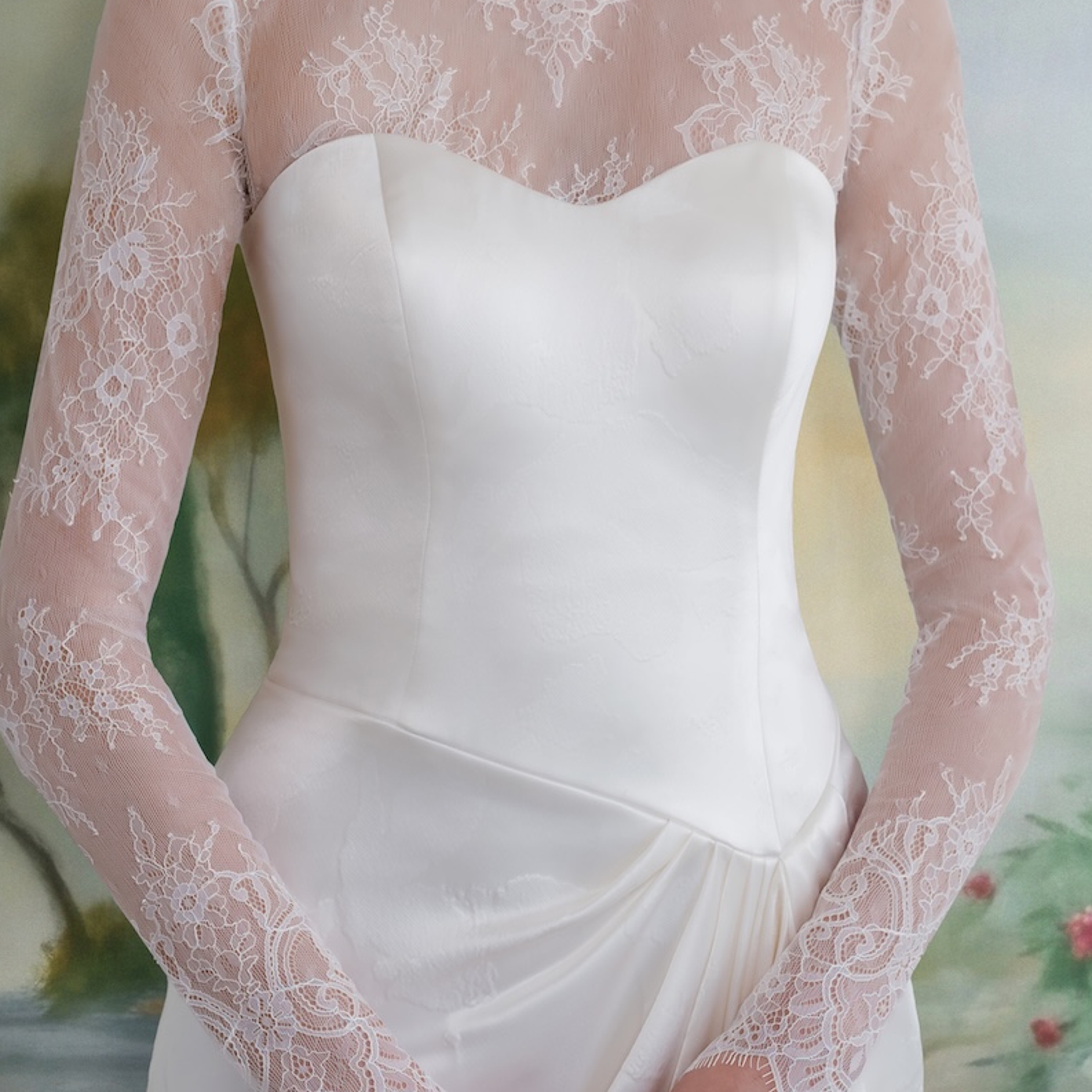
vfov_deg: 22.8
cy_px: 233
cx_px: 623
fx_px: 2677
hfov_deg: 23.0
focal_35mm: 75
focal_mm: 35
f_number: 3.5
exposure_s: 1/250
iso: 800
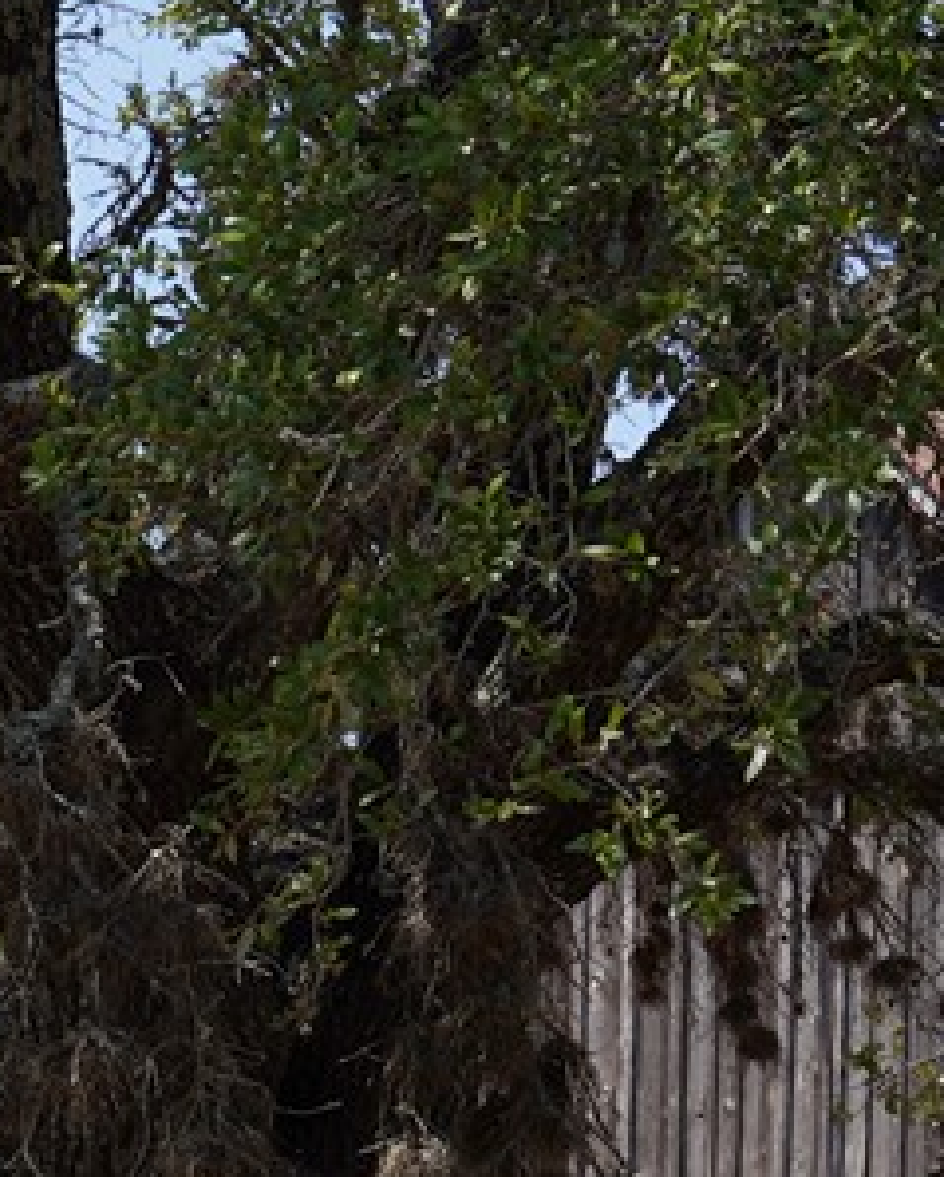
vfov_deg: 7.8
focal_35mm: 239
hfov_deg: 6.0
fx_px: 8334
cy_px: 2078
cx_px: -1920
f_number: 13
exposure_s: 1/100
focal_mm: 38
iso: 100
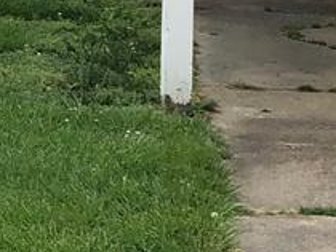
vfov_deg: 7.6
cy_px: -142
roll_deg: -0.9
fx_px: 1866
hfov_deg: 9.5
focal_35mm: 192
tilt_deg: -3.5
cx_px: -363
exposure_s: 1/1215
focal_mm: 3.99
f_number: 1.8
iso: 20
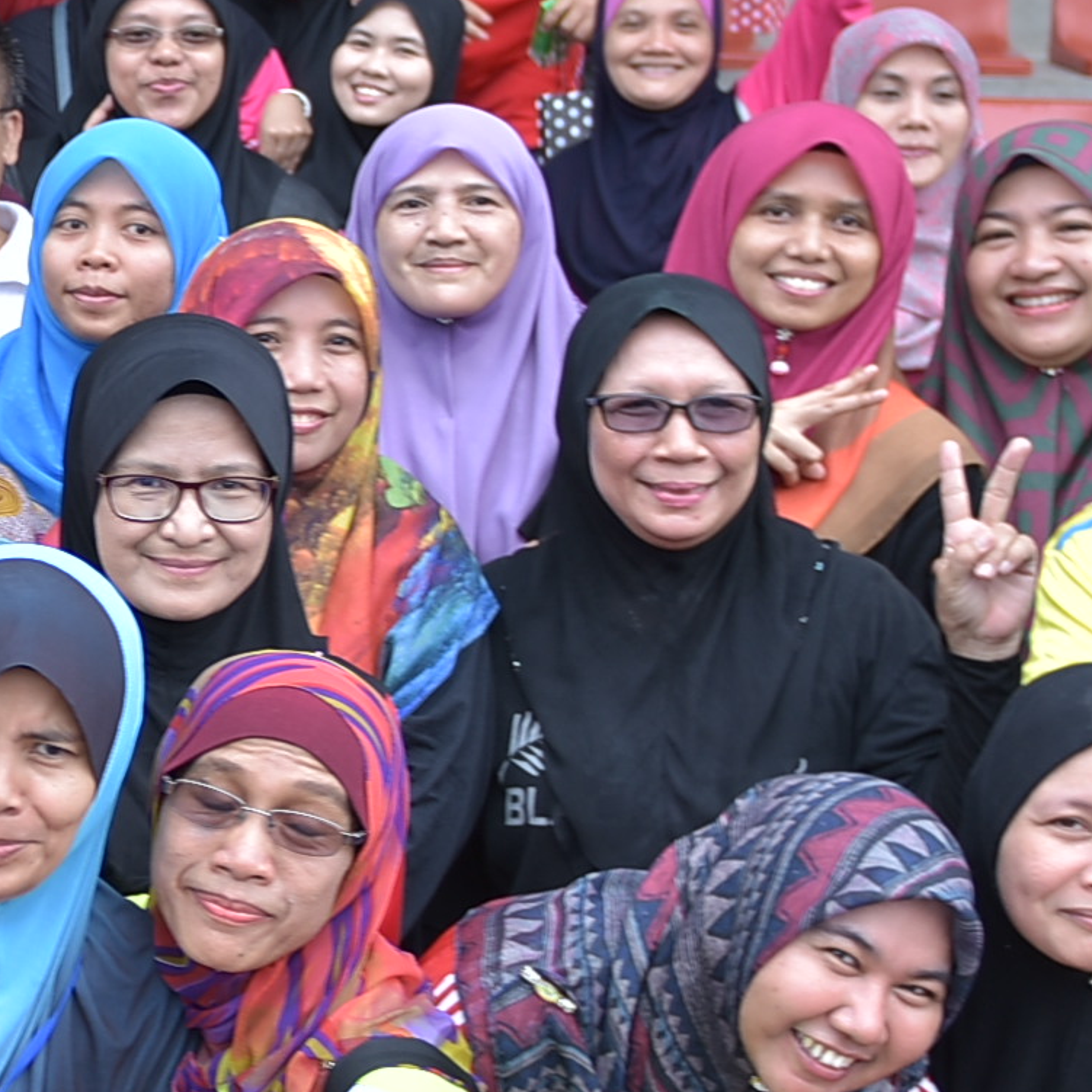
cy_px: 515
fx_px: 4354
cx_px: -995
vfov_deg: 14.3
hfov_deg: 12.7
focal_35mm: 122
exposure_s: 1/200
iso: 100
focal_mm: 24
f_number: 2.8
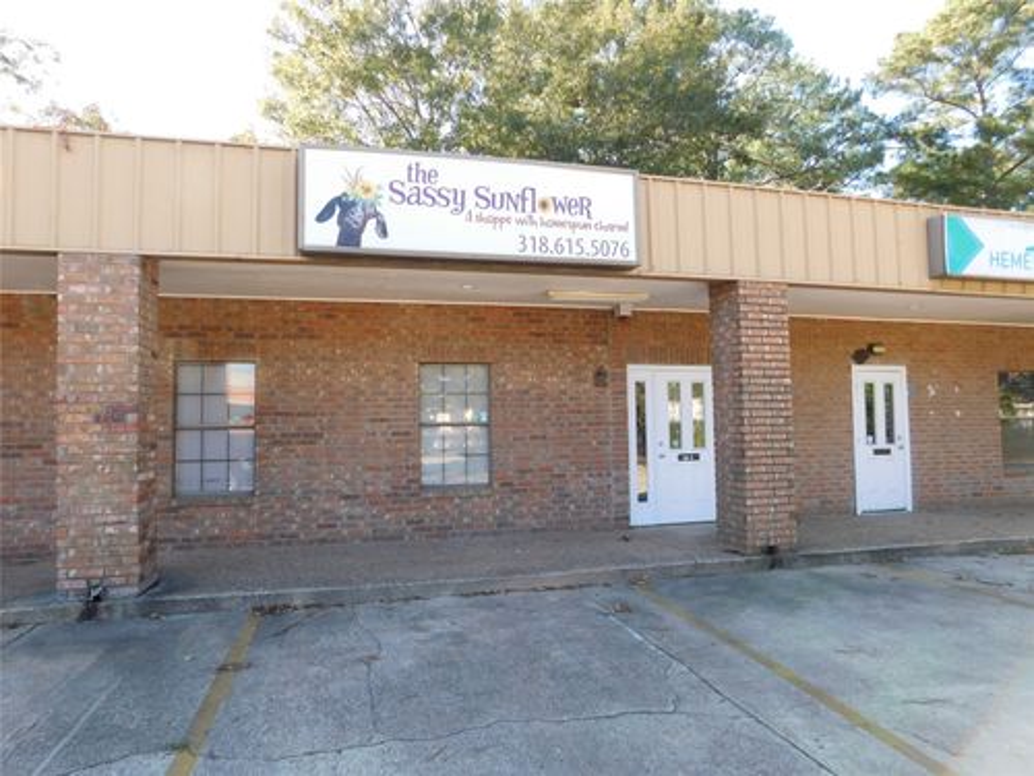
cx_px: 517
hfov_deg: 73.9
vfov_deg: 58.9
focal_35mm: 23
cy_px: 388
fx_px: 687
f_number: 3
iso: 125
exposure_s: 1/200
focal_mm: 4
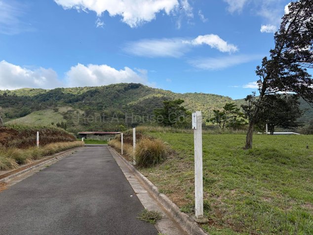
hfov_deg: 67.3
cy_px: 118
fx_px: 235
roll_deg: -2.1
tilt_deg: +3.0
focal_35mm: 26
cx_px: 156
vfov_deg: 53.1
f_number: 1.6
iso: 50
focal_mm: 5.96
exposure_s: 1/2865
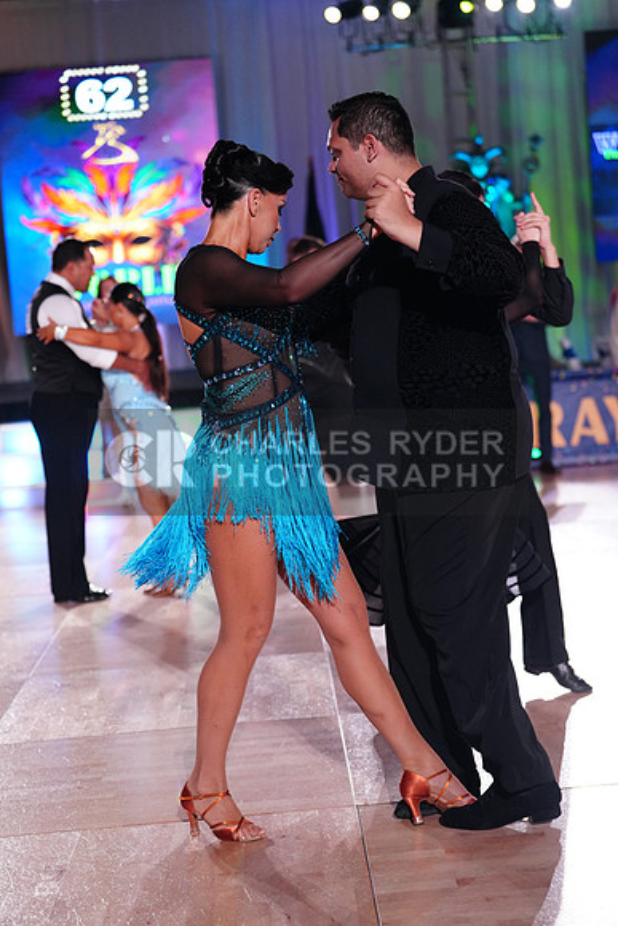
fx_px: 1801
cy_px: 463
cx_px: 309
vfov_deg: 28.8
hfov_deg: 19.5
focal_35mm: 70
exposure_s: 1/640
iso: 2000
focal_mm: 70
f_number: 2.8
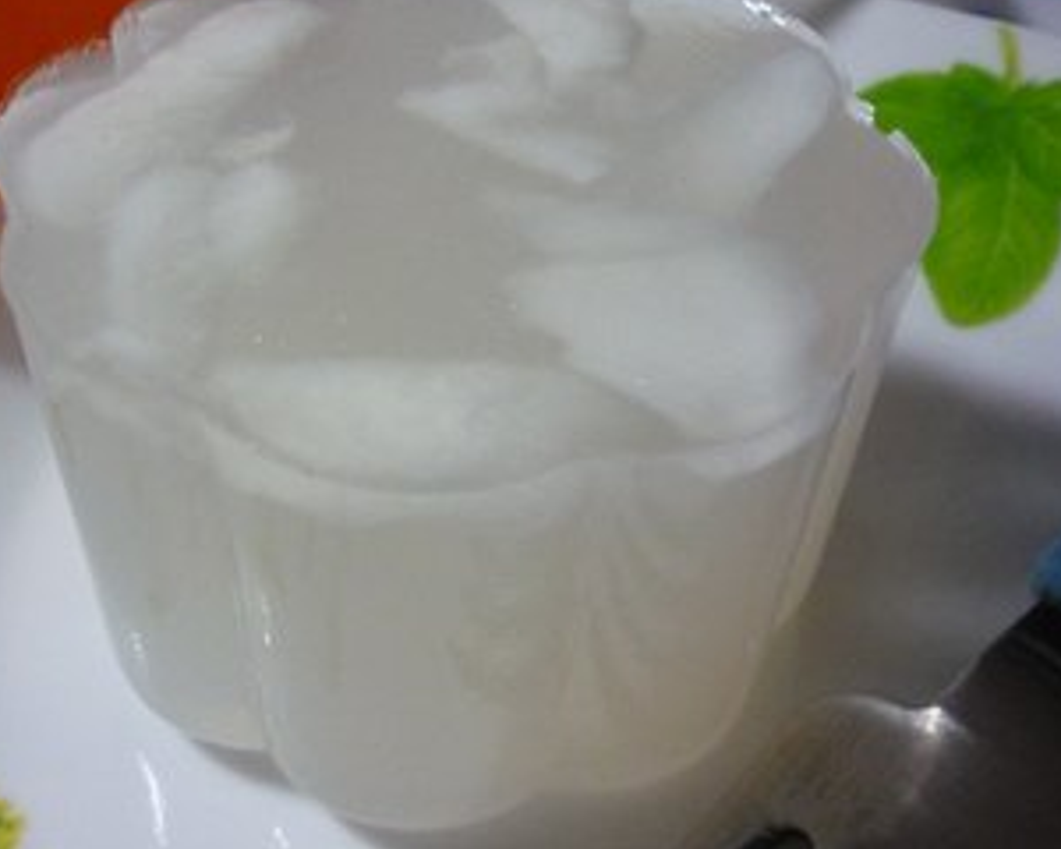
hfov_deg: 35.7
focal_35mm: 52
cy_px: 331
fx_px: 1633
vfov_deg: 29.1
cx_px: 382
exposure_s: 1/30
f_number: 3.3
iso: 400
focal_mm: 5.2
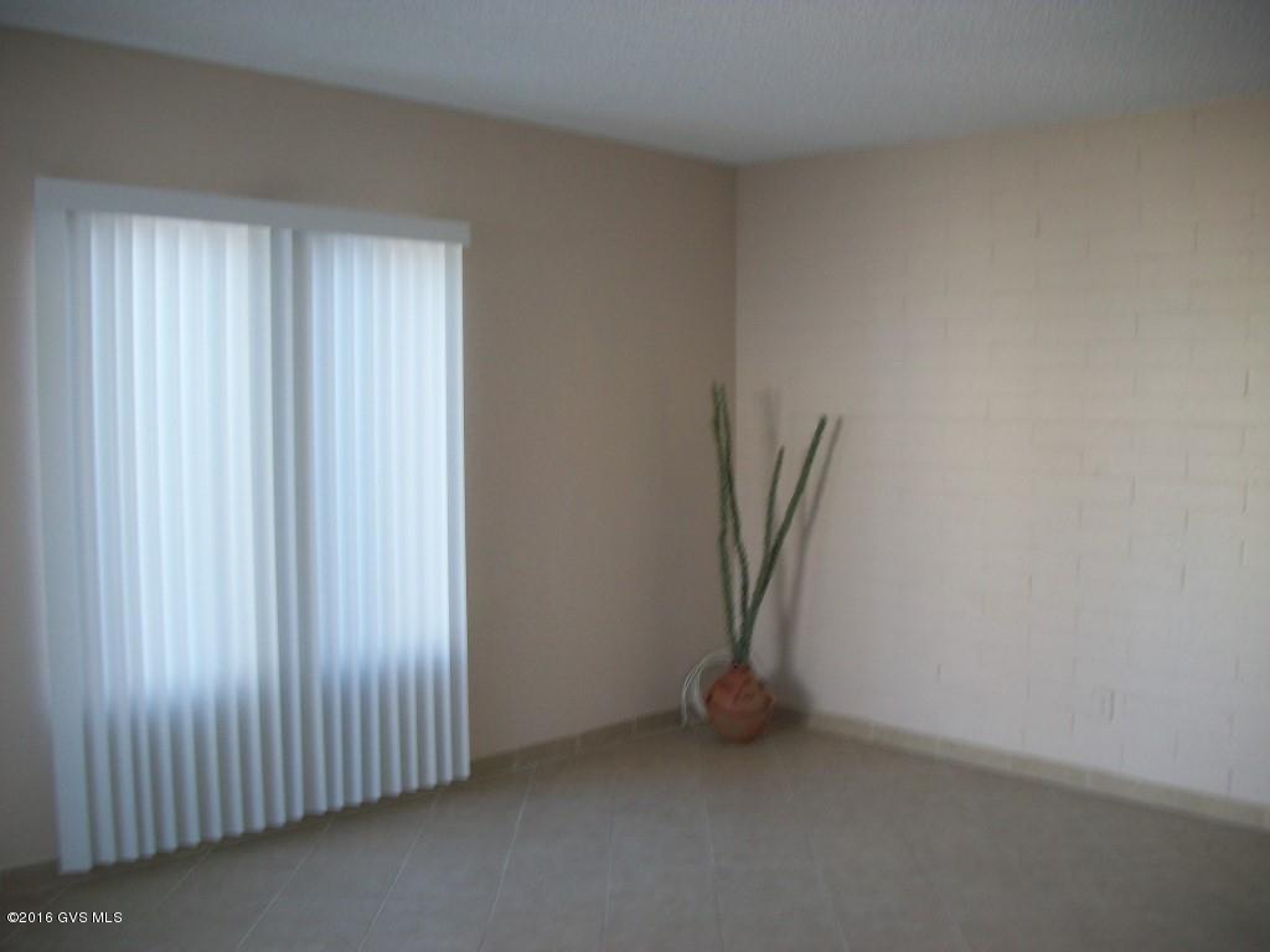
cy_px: 476
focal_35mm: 32
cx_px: 635
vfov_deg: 44.2
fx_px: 1174
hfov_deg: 56.8
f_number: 2.9
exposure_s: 1/30
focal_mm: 5.7
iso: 80
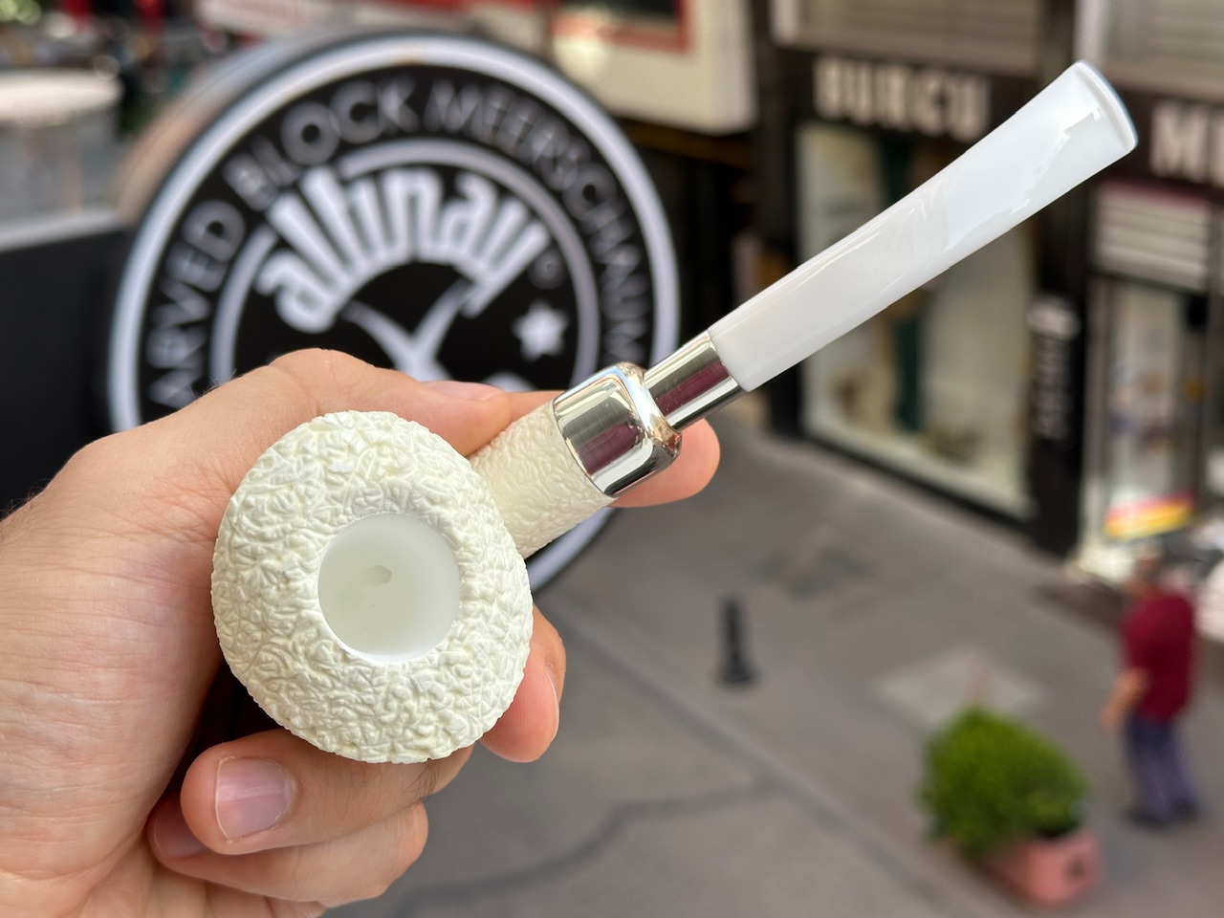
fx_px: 1697
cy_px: 459
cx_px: 612
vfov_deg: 30.3
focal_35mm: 48
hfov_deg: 39.7
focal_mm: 6.86
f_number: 1.78
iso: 64
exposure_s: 1/729
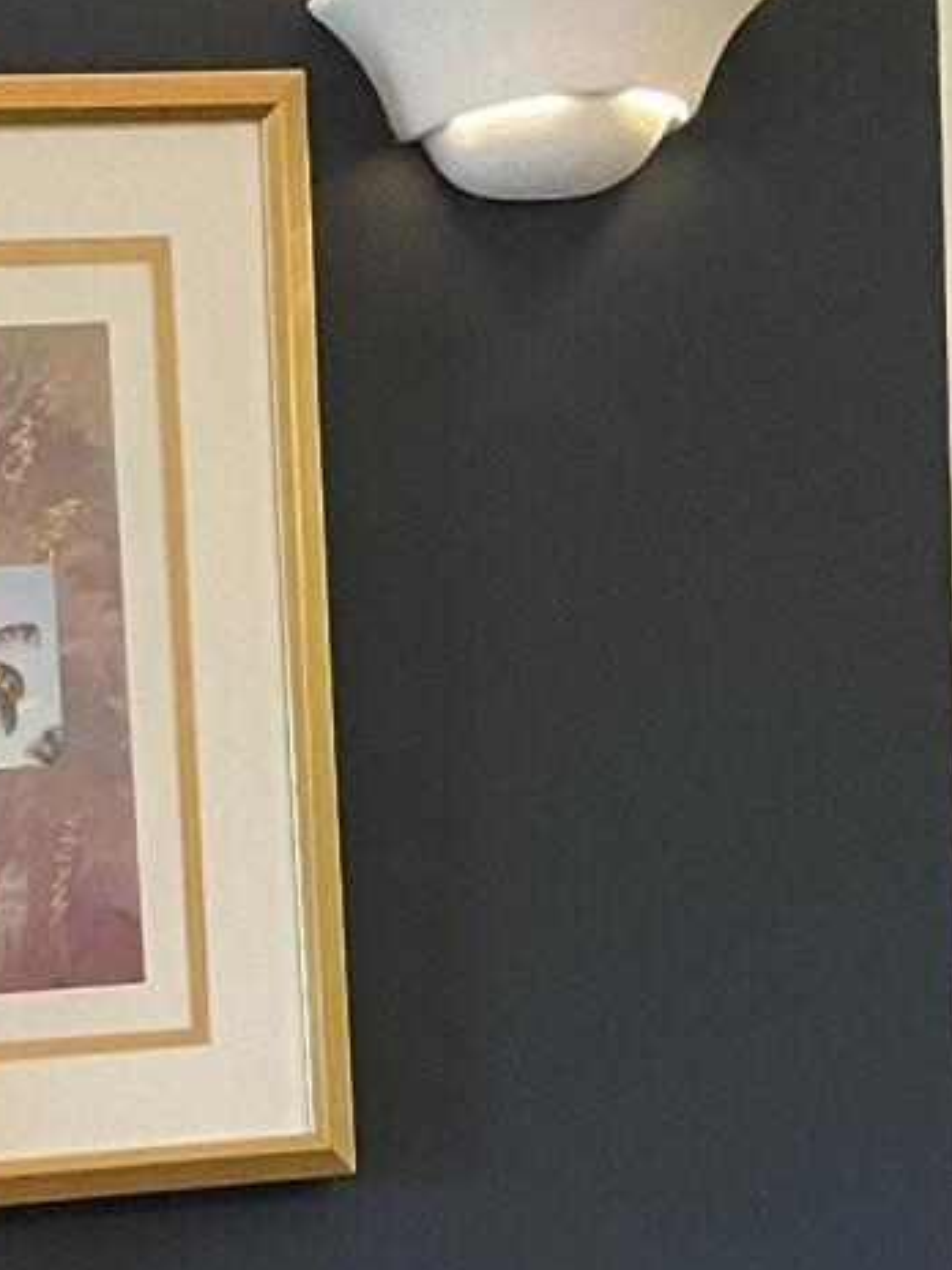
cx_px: -438
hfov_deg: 12.6
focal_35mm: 112
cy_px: 1848
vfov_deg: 16.2
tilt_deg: -7.9
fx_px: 4107
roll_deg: +5.2
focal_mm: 4.2
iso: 400
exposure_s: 1/60
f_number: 1.6
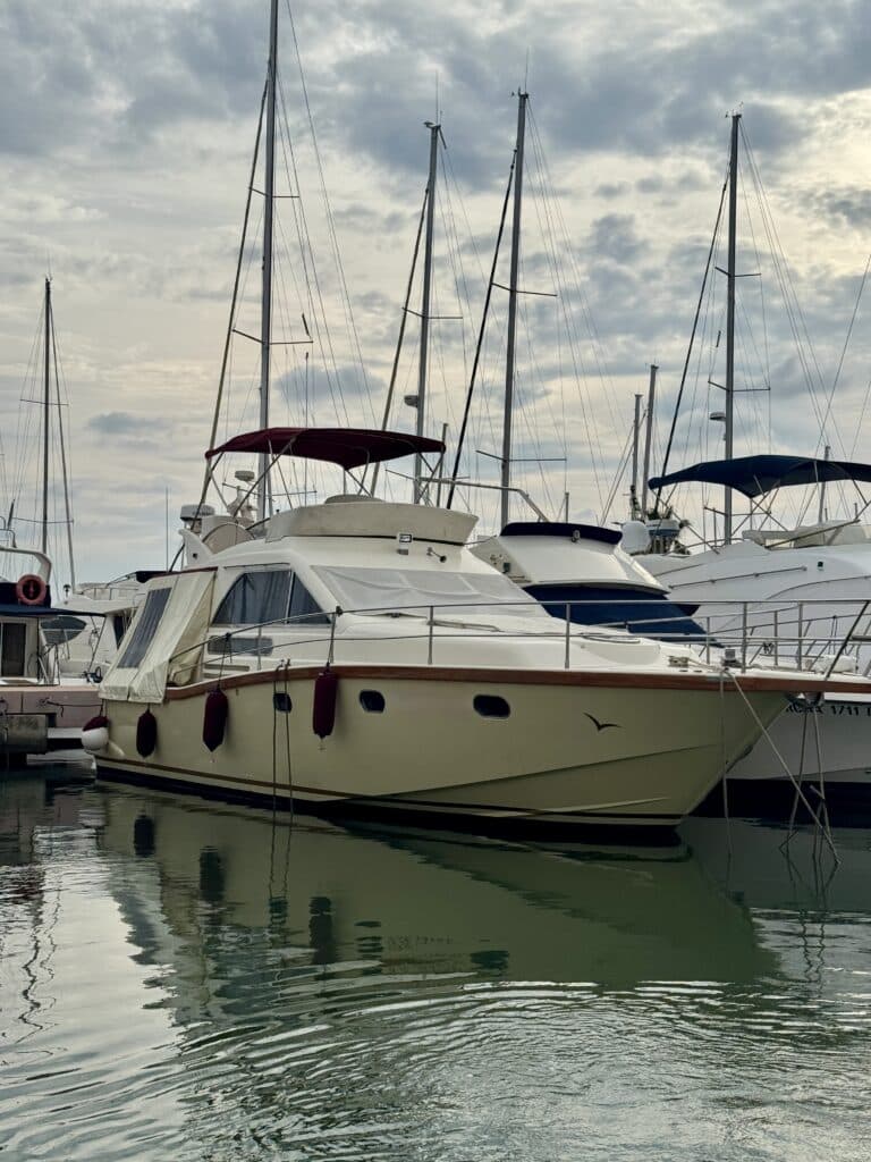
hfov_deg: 30.3
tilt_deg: +3.0
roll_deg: -0.8
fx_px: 1610
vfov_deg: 39.7
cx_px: 436
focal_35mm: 48
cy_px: 581
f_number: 1.78
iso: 64
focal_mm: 6.76
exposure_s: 1/7937
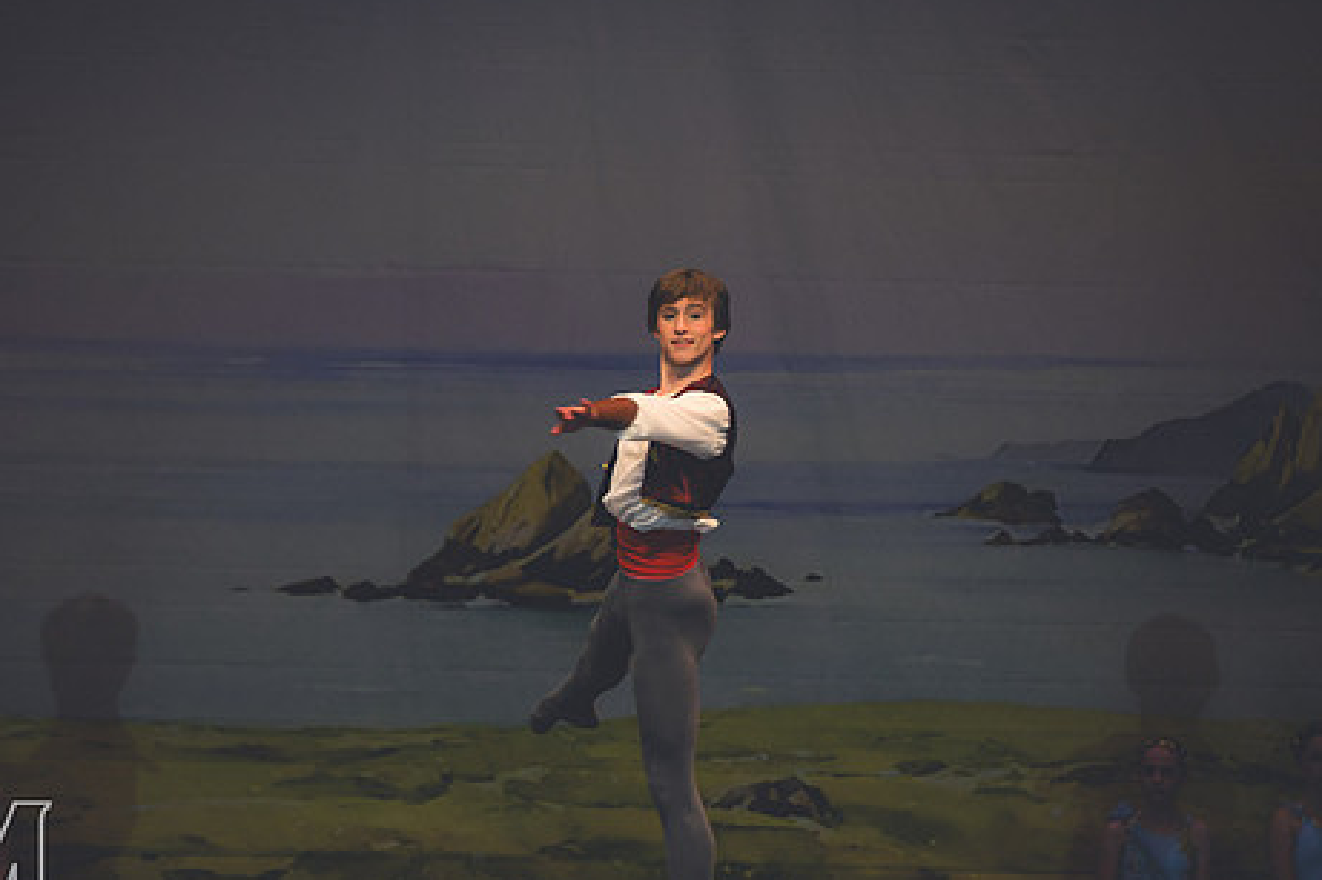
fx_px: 11086
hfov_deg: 6.8
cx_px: 574
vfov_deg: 4.5
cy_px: 533
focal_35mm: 302
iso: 500
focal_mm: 160
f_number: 2.8
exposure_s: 1/500
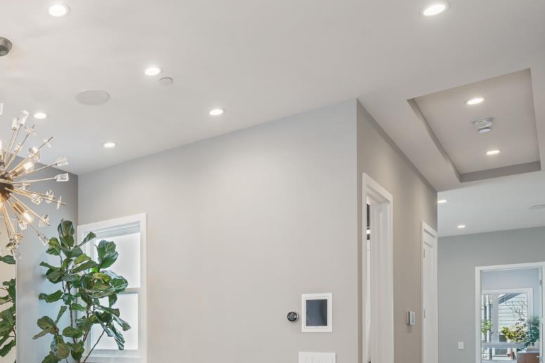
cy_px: 333
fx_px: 523
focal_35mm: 35
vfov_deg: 35.8
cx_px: 60
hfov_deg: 49.4
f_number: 9
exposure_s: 1/2.5
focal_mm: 17.8
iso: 100
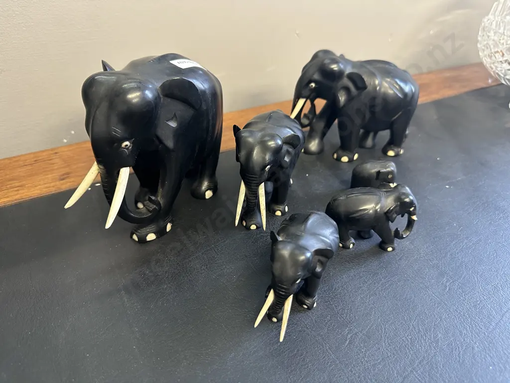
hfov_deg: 71.6
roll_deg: -1.5
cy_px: 192
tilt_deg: -38.1
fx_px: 354
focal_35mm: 24
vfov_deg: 56.8
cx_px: 255
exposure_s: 1/50
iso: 400
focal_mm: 6.86
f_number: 1.78
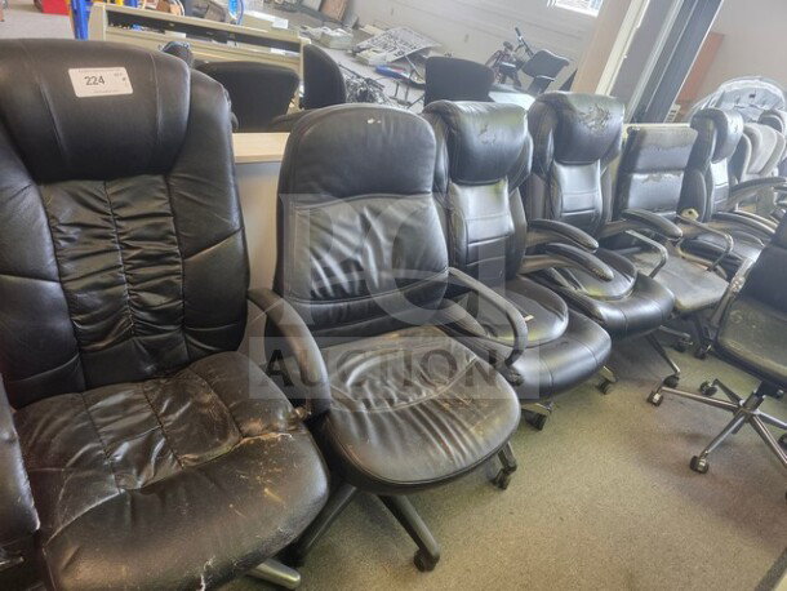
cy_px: 296
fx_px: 523
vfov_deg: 58.9
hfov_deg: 73.9
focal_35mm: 23
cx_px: 394
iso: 320
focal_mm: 6.3
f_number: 1.7
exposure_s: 1/120
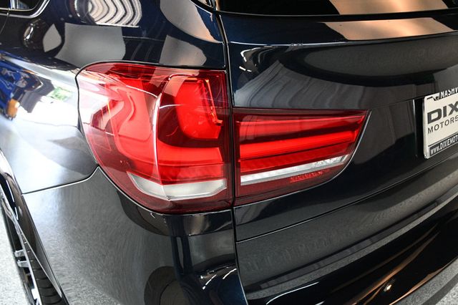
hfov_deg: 57.2
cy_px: 152
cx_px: 229
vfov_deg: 39.9
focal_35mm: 33
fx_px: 420
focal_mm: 22
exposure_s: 1/100
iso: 3200
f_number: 3.5
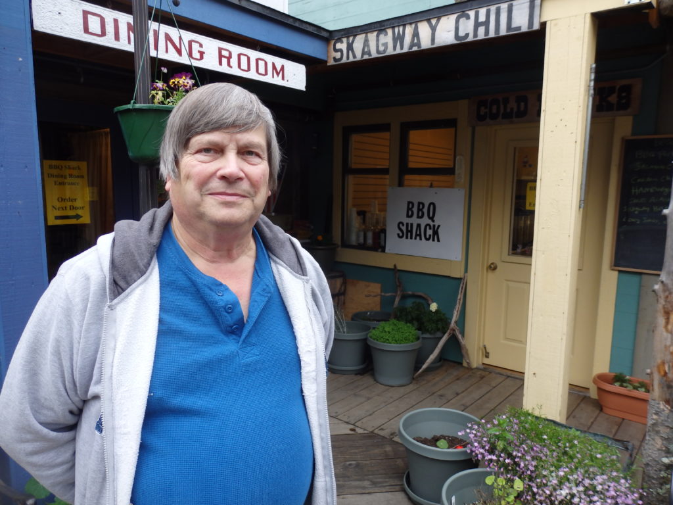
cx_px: 336
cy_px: 252
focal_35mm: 25
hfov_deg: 69.4
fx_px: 486
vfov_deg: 54.9
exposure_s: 1/125
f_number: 3
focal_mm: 4.5
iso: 100
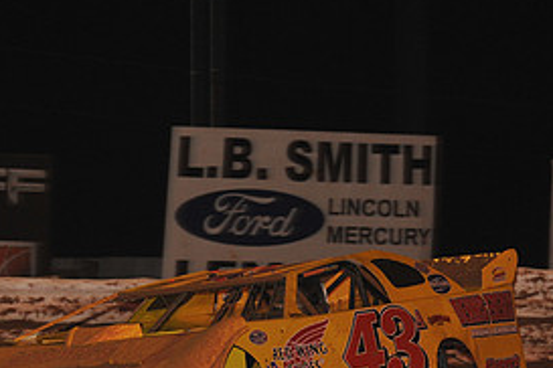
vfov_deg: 4.2
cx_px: 227
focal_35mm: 329
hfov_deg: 6.3
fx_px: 5053
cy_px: 376
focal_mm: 155
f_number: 6.3
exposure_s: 1/320
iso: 1250
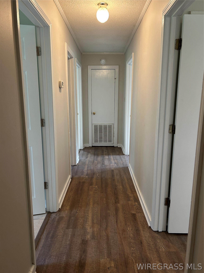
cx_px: 102
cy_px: 136
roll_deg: -1.0
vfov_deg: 67.3
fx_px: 204
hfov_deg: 53.1
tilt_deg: -12.1
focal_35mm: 26
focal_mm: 5.7
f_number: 1.5
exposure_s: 1/60
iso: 160
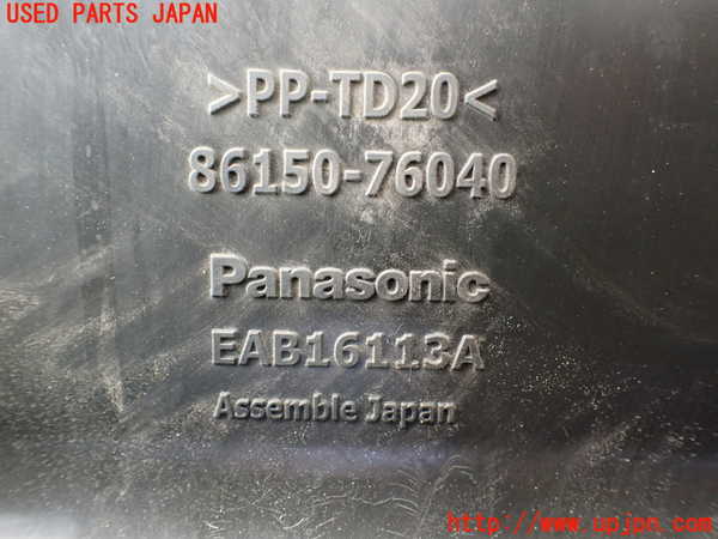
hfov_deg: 60.0
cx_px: 359
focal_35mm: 30
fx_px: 622
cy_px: 270
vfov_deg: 46.8
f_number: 2.3
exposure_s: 1/125
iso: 800
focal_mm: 5.4
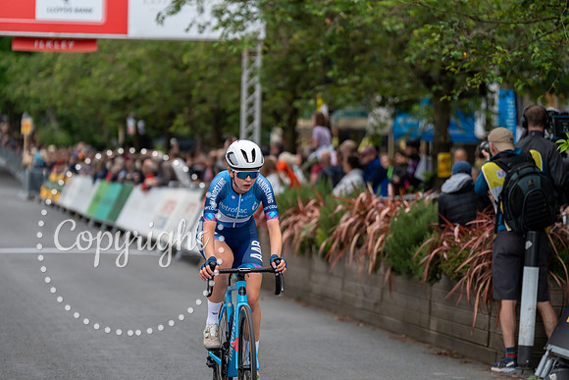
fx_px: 2103
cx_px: 284
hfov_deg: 15.4
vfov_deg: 10.3
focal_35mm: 133
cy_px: 190
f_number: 2.8
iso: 1000
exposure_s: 1/800
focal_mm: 133
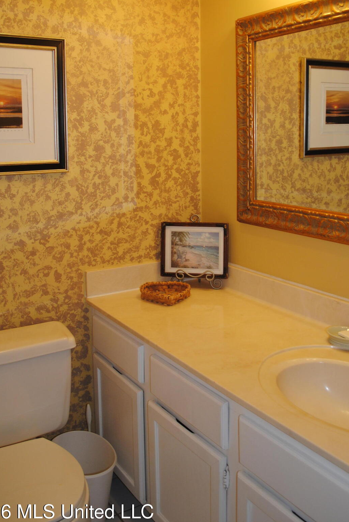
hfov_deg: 37.9
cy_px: 204
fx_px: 508
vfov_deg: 53.9
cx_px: 180
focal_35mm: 35
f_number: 3.5
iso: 200
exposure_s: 1/80
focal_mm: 18
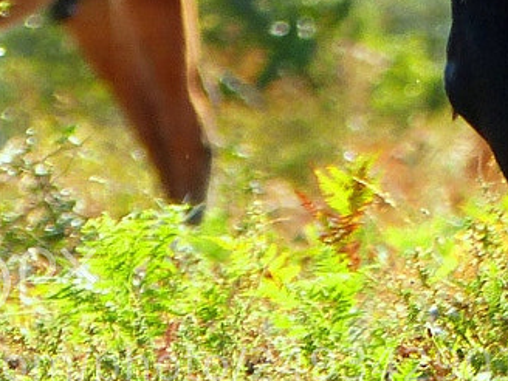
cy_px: -443
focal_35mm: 2208
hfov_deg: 0.9
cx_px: 951
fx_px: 32403
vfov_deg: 0.7
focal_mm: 81.3
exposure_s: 1/320
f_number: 4
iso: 100
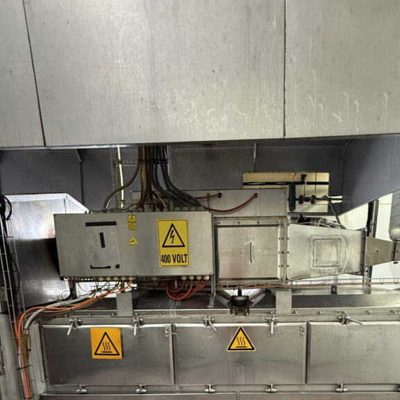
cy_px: 308
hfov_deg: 69.1
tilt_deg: -8.1
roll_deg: -0.5
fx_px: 288
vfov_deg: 64.7
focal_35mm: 22
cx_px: 233
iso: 500
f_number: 2.2
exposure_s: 1/50
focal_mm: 2.22
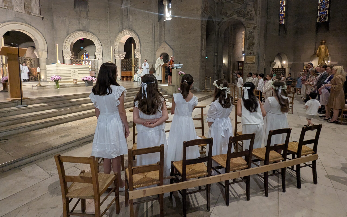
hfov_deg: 94.4
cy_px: 87
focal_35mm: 17
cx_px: 174
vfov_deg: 67.3
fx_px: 161
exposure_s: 1/29
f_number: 2.2
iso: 360
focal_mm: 2.35
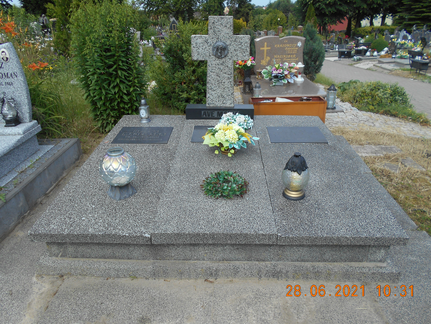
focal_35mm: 26
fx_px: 324
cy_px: 162
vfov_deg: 53.1
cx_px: 216
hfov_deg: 67.3
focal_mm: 4.6
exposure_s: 1/640
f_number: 3.2
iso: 80
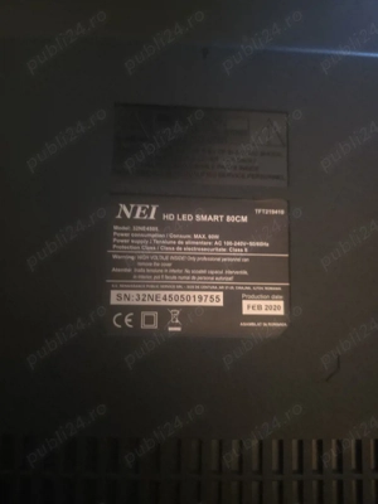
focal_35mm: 23
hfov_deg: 58.9
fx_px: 335
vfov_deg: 73.9
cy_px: 252
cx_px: 189
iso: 2500
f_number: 1.7
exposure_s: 1/16.7
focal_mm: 6.3
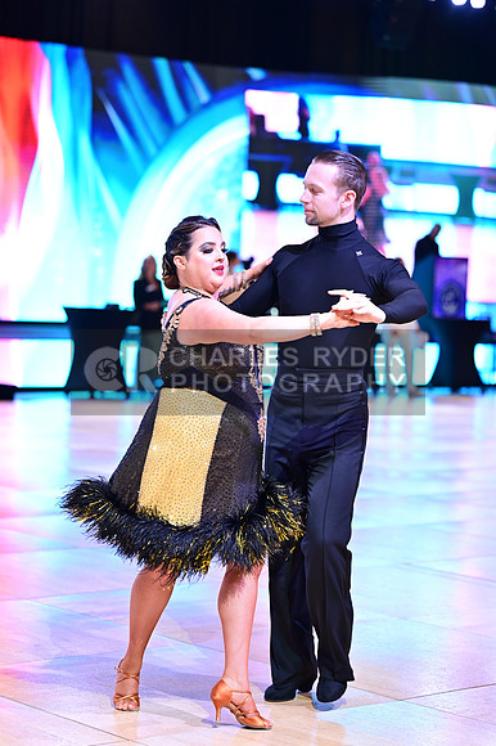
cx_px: 248
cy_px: 373
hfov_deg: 14.7
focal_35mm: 93
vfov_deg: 21.9
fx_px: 1924
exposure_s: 1/250
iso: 1000
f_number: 2.8
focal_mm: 93
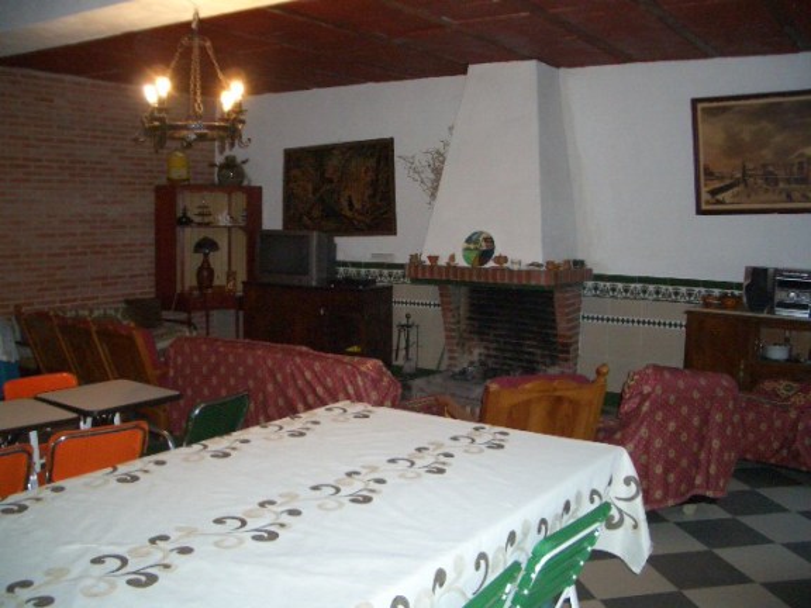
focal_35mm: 35
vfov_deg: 40.7
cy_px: 304
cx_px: 406
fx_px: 820
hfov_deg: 52.6
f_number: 2.6
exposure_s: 1/60
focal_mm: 5.8
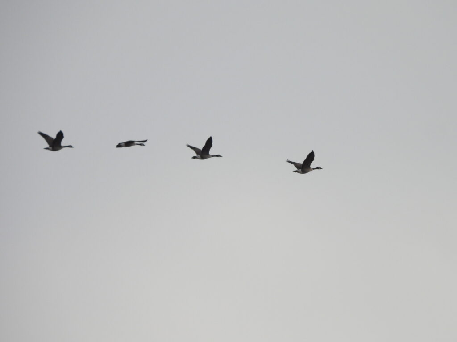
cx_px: 228
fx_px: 12542
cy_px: 171
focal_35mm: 950
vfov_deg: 1.6
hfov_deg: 2.1
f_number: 5.6
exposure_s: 1/500
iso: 250
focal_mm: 170
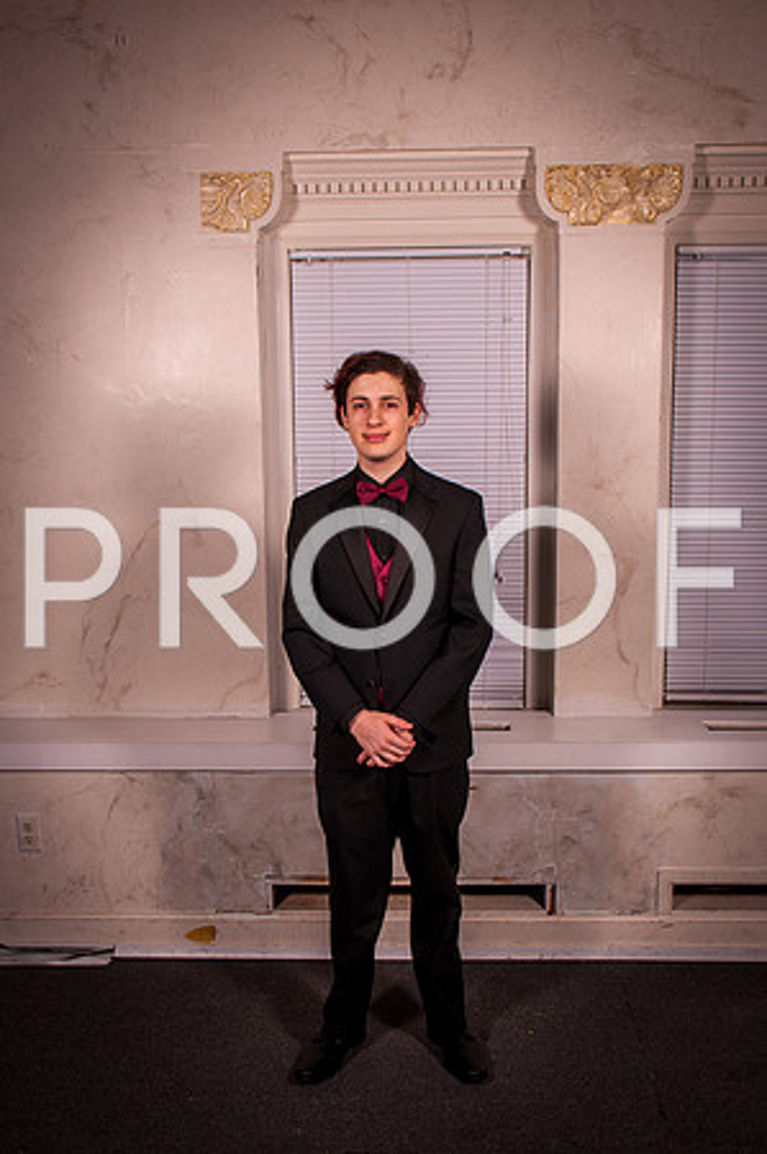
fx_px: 1201
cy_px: 577
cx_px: 384
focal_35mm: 38
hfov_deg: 35.4
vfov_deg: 51.3
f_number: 14
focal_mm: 25
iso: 200
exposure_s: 1/125
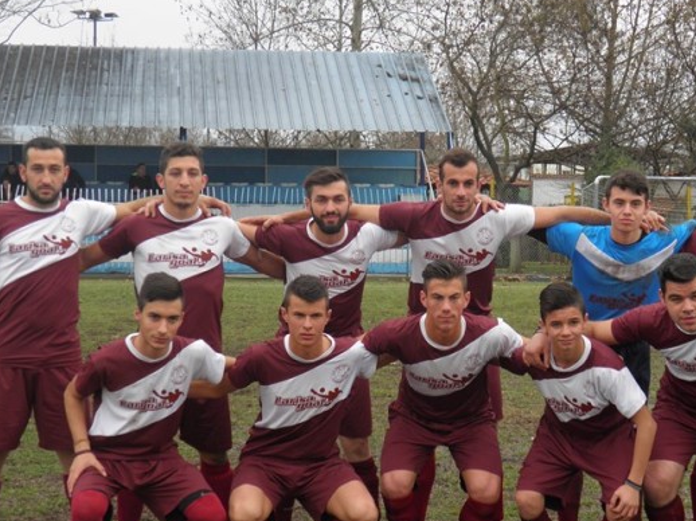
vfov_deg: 18.6
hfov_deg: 24.7
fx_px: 1588
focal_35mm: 79
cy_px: 293
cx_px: 395
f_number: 3.8
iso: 50
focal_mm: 11.2
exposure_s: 1/80
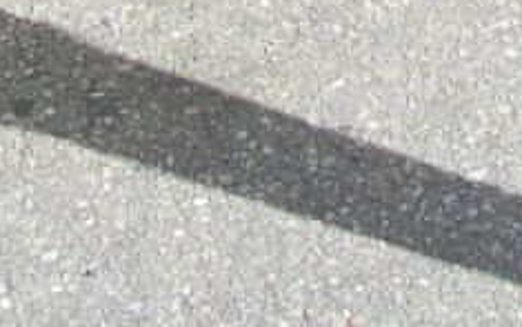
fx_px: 2632
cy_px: -527
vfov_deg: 6.6
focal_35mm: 185
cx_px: 478
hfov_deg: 11.2
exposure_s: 1/125
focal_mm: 5.7
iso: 80
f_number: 8.8
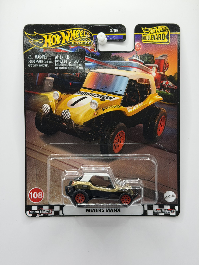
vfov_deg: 39.7
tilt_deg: -2.5
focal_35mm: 48
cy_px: 132
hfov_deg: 30.3
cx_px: 100
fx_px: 368
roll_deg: -0.2
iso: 80
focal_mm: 6.76
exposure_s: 1/173
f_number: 1.78
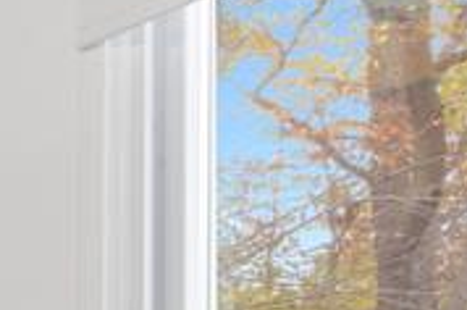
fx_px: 1269
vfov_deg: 13.3
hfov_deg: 13.4
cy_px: 440
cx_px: -735
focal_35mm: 98
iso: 320
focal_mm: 17
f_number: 9
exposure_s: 1/2
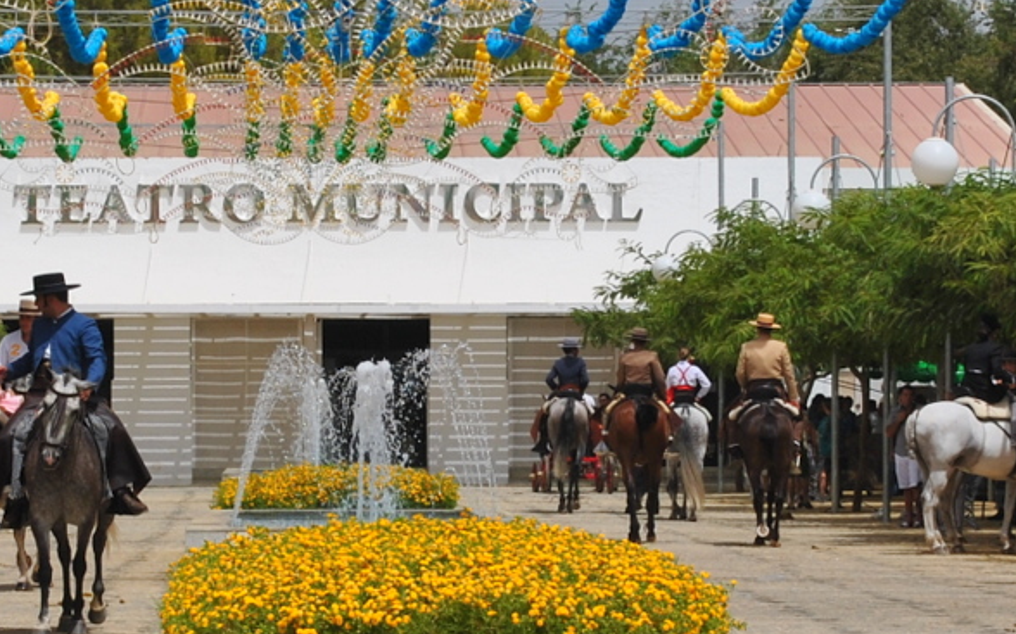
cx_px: 397
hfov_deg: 22.1
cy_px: 319
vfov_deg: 13.9
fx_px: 2593
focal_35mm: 94
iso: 100
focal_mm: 45
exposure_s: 1/320
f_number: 10
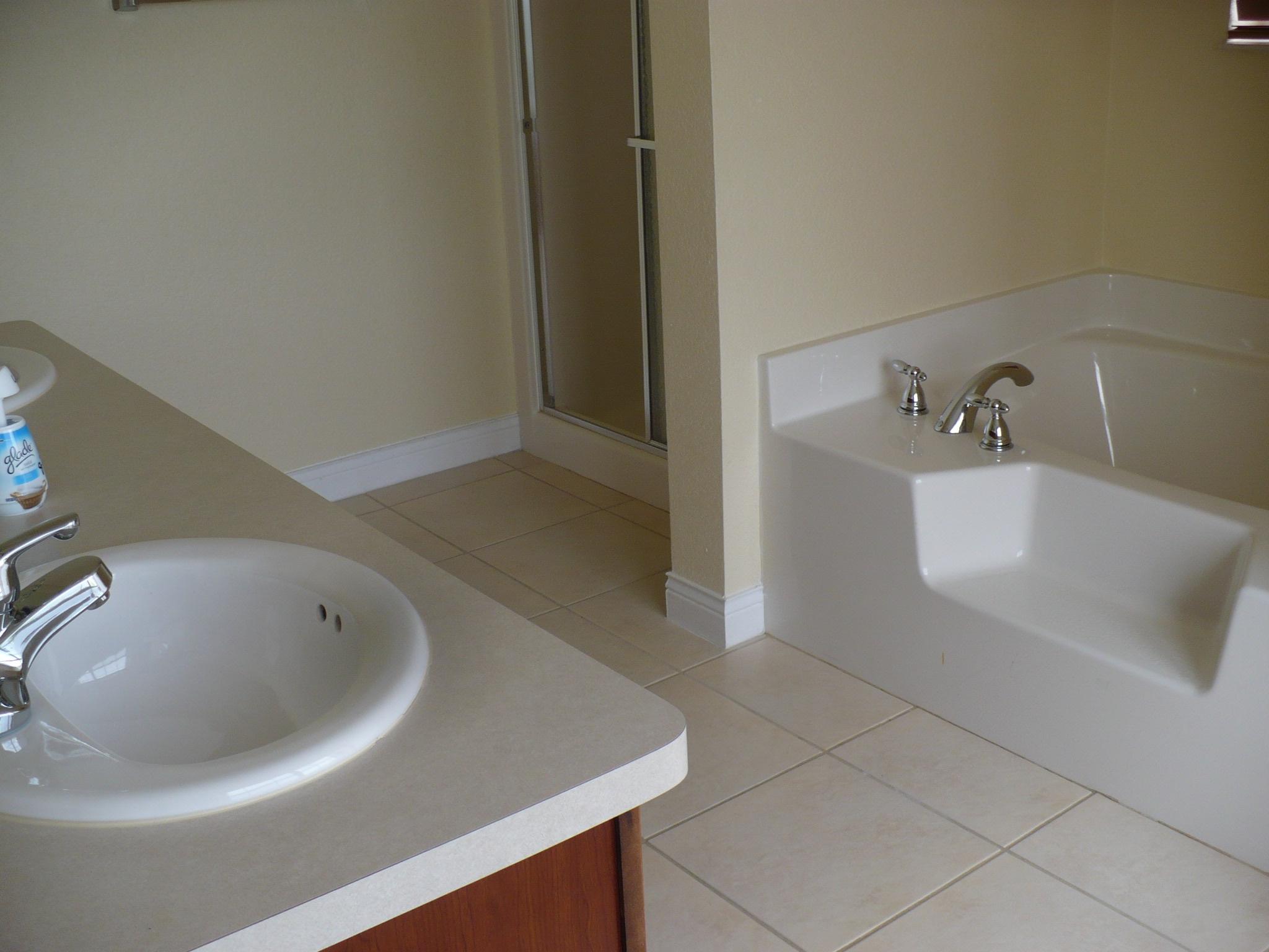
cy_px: 476
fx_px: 1356
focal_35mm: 37
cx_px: 634
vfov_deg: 38.7
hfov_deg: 50.1
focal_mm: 6.1
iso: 100
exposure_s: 1/100
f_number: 2.8
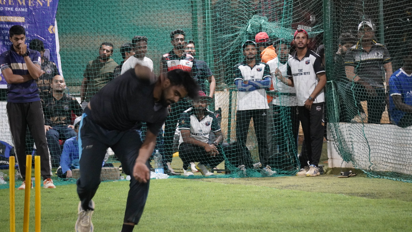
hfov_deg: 9.0
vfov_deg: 5.1
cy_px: 96
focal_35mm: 240
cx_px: 205
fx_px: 2622
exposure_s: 1/90
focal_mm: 152
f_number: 5.6
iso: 6400
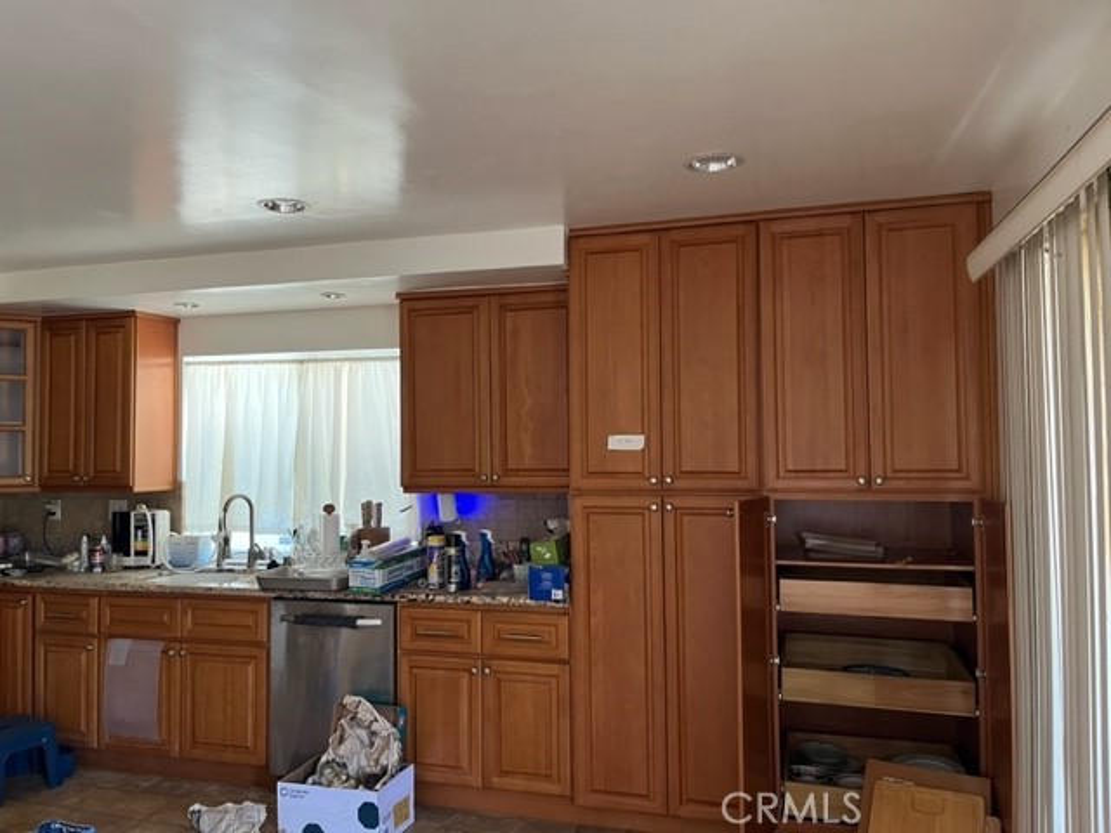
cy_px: 416
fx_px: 834
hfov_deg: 67.3
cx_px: 556
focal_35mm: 26
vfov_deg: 53.1
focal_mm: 5.1
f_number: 1.6
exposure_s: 1/60
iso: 250
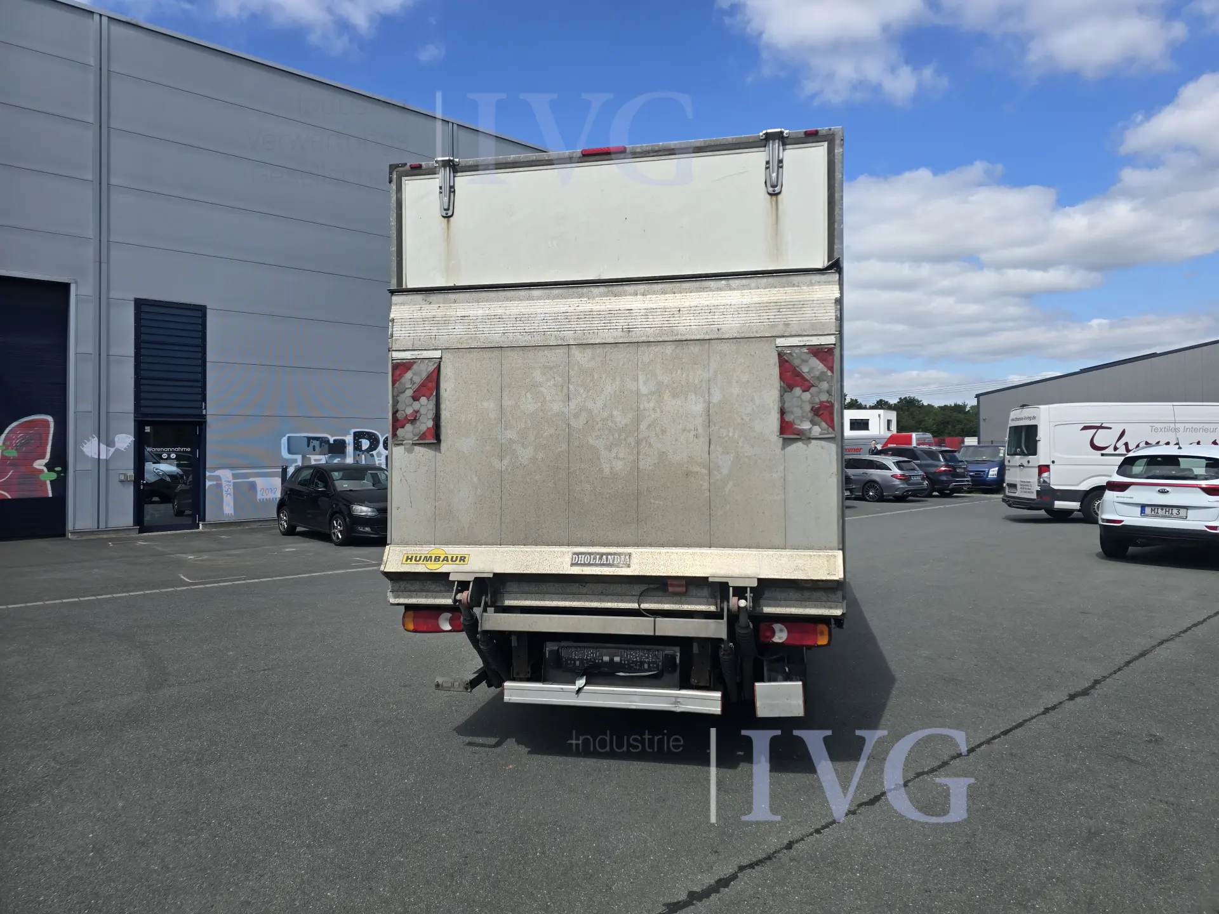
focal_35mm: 23
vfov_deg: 58.9
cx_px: 610
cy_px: 457
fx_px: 810
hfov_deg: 73.9
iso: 12
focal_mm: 6.3
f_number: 1.7
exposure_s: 1/897
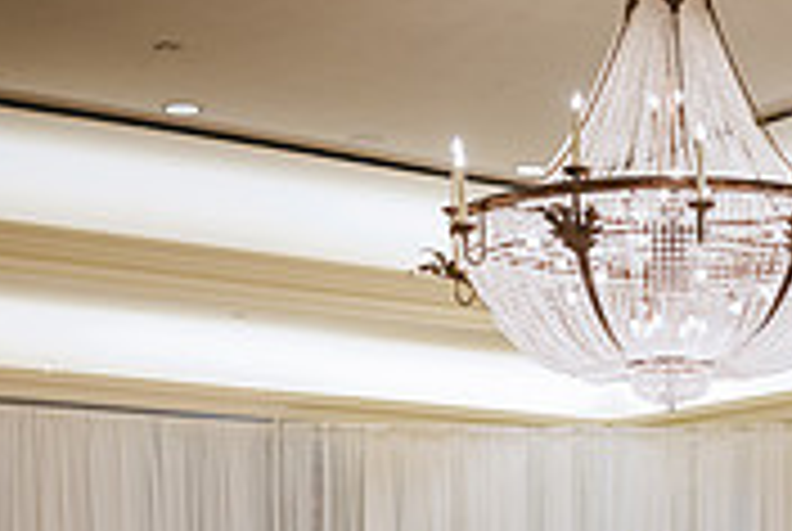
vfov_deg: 12.7
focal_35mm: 102
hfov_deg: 19.7
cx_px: 693
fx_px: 2248
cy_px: 826
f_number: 3.5
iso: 2500
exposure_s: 1/160
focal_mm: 31
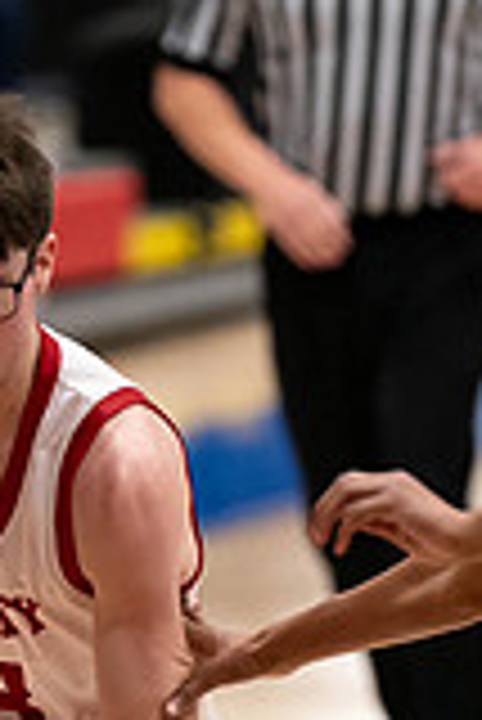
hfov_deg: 2.2
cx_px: 108
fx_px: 12724
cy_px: 605
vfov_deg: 3.2
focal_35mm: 635
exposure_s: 1/1000
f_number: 2.8
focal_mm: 175
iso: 4000
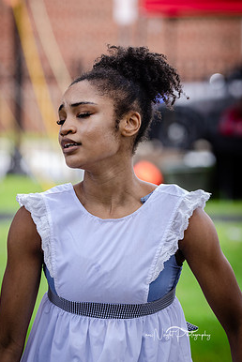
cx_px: 107
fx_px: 2808
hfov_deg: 4.9
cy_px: 166
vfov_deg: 7.4
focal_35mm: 279
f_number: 4
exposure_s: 1/640
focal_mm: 160
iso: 400
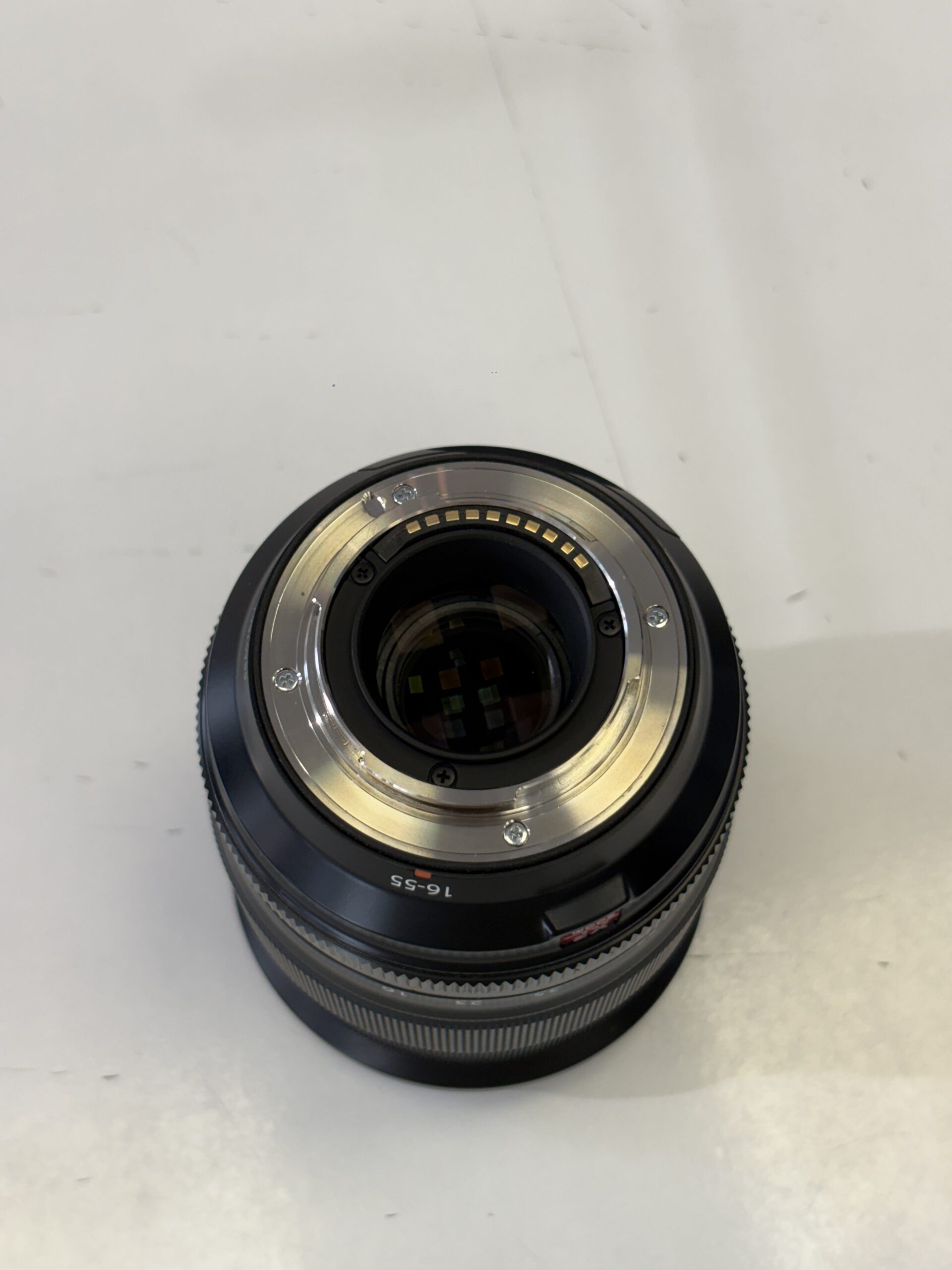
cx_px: 476
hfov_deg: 28.0
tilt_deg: -68.9
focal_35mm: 52
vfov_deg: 36.8
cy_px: 635
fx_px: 1907
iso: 32
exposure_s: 1/100
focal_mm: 5.96
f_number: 1.6
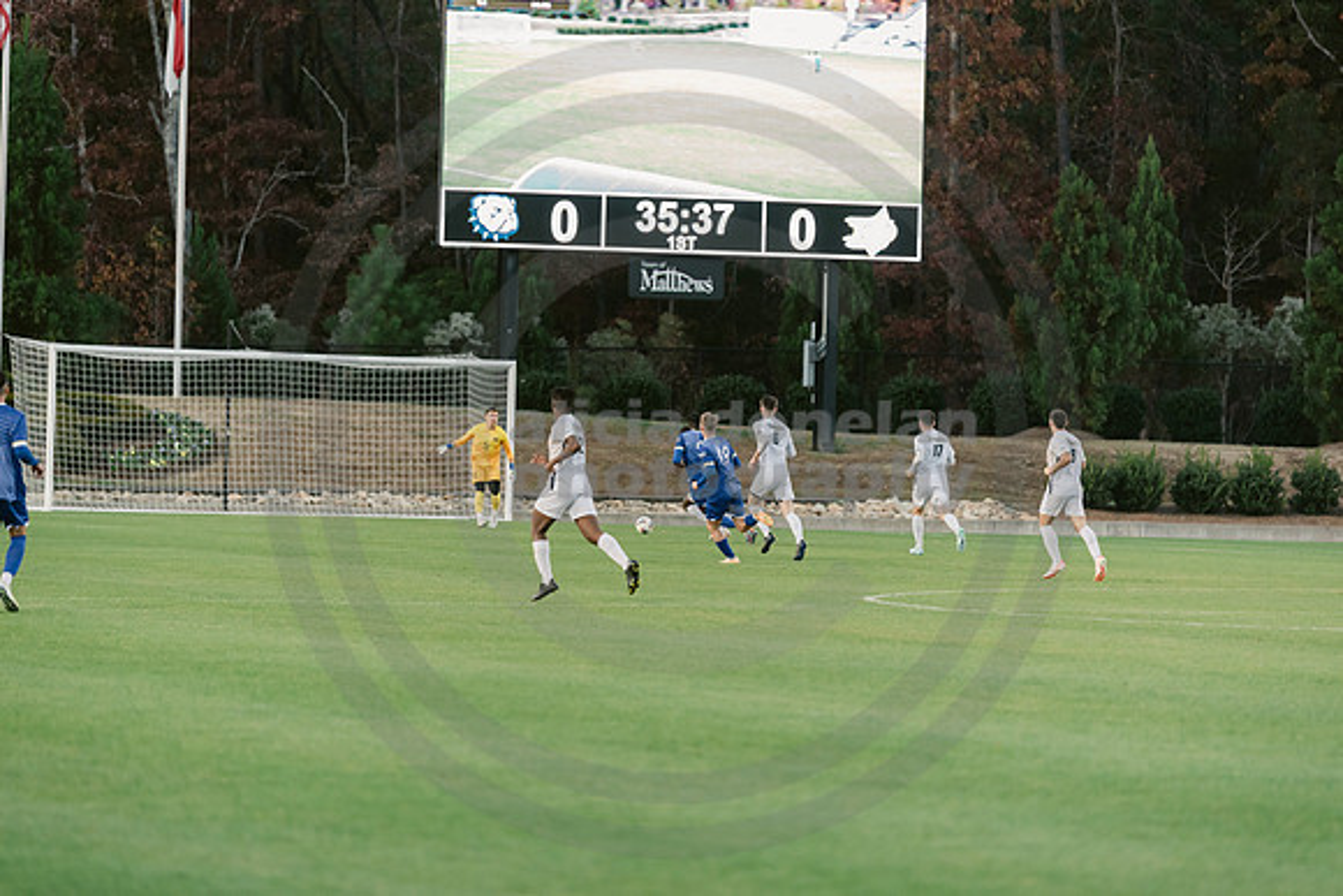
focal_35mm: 200
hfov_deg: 10.3
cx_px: 672
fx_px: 7463
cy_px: 448
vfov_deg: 6.9
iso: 1600
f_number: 3
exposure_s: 1/1000
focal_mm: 200
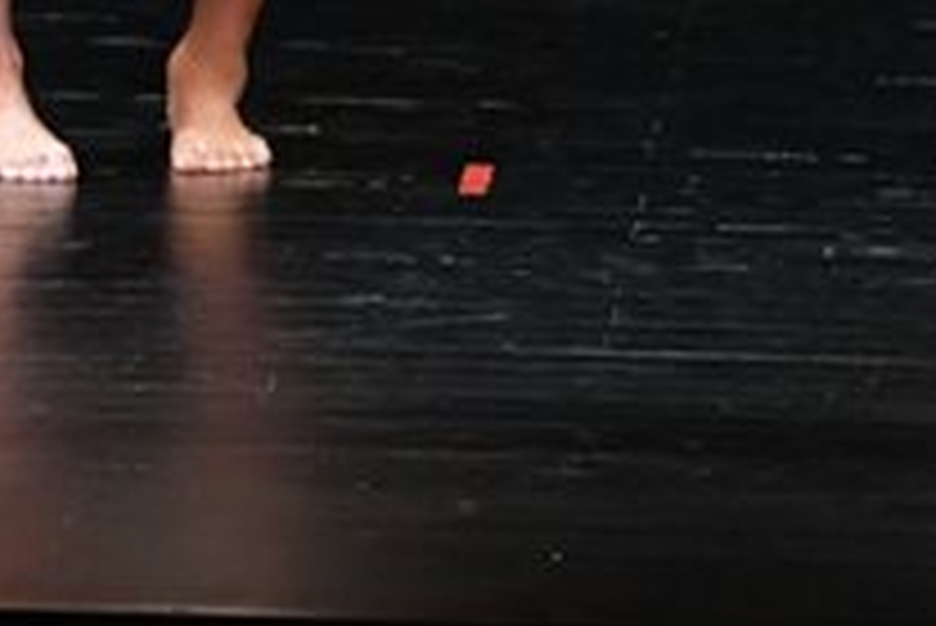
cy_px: -212
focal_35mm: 950
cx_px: -209
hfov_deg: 2.2
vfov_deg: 1.4
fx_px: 24716
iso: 3200
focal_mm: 170
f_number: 5.6
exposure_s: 1/400
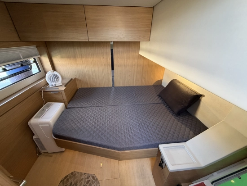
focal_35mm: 14
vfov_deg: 85.7
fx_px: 100
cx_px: 124
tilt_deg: -27.4
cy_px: 93
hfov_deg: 102.0
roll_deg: +0.0
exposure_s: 1/63
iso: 320
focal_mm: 2.22
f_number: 2.2
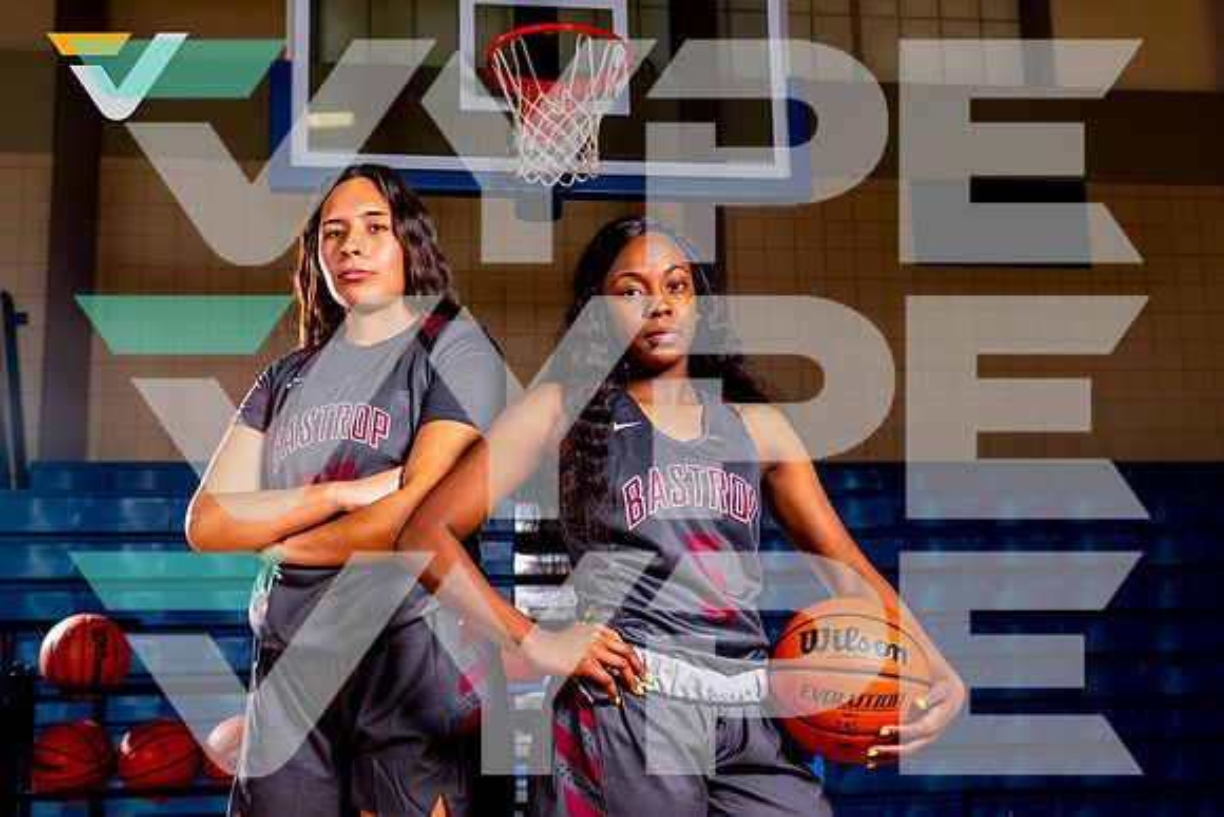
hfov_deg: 44.5
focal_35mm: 44
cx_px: 612
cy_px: 408
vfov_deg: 30.5
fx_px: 1496
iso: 100
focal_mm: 44
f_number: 5.6
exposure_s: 1/90
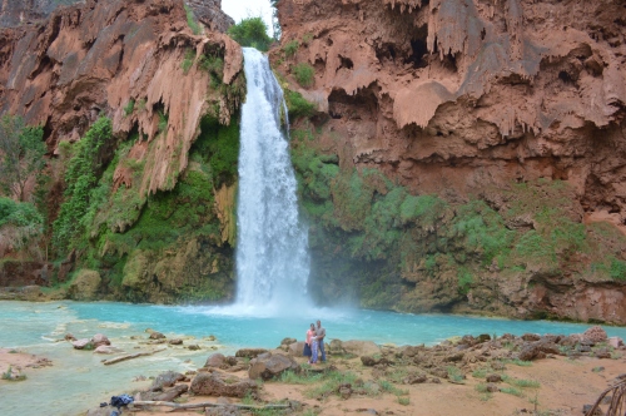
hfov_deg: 62.0
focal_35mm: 30
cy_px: 208
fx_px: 521
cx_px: 313
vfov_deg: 43.5
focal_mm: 20
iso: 125
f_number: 5.6
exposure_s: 1/125
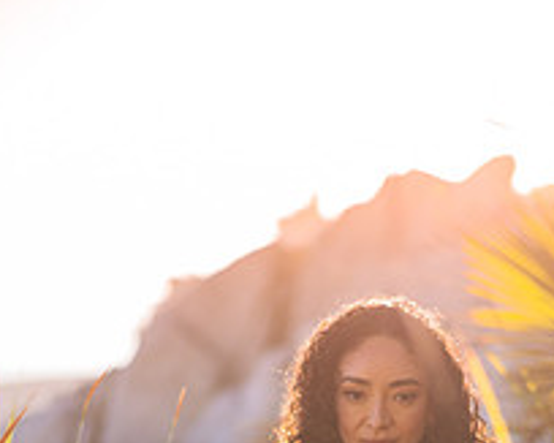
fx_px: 1967
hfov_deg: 16.0
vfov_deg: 12.4
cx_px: 348
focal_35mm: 120
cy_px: 603
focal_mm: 58
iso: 100
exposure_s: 1/2500
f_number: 1.4
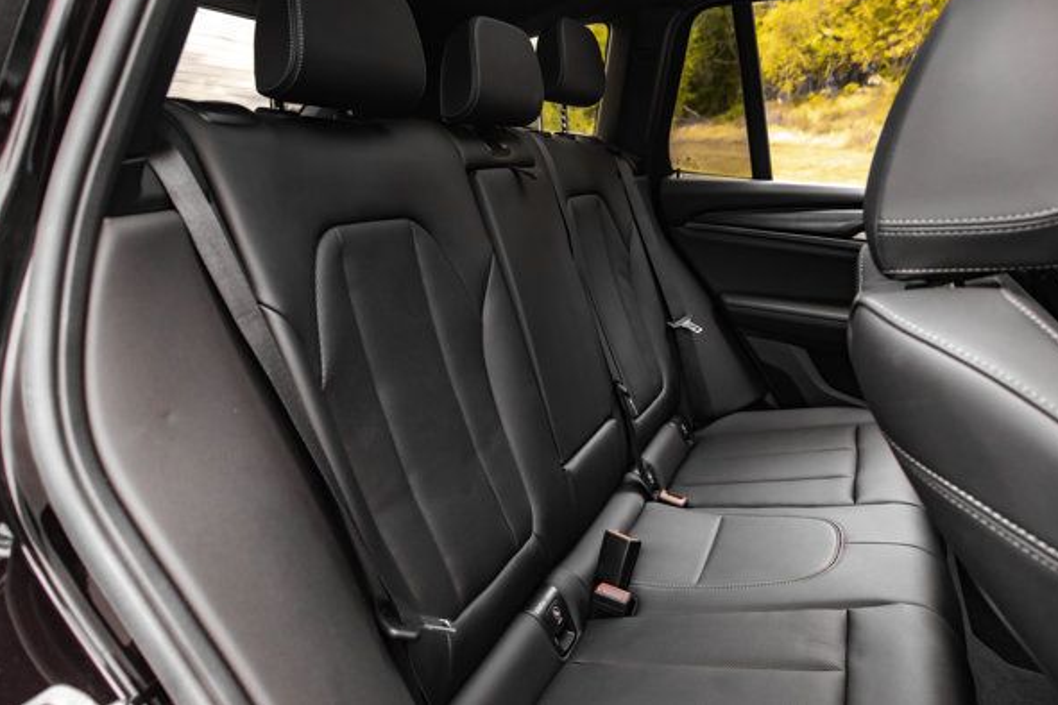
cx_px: 523
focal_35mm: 26
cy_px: 325
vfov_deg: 49.5
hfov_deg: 69.4
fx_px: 764
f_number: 6.3
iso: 640
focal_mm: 24
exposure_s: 1/200
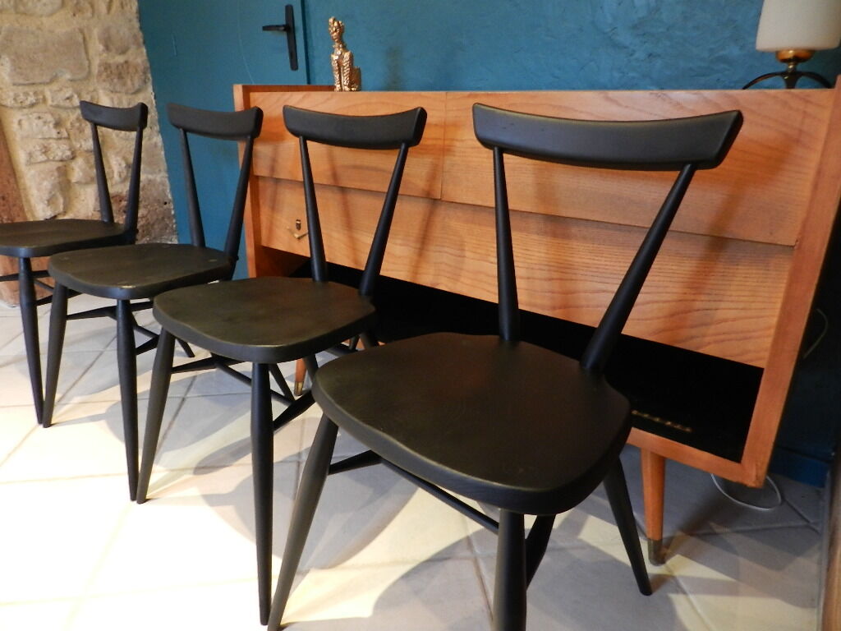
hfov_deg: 73.9
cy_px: 316
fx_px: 559
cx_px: 420
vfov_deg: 58.9
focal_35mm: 23
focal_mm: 4
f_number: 3.4
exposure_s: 1/6
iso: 400
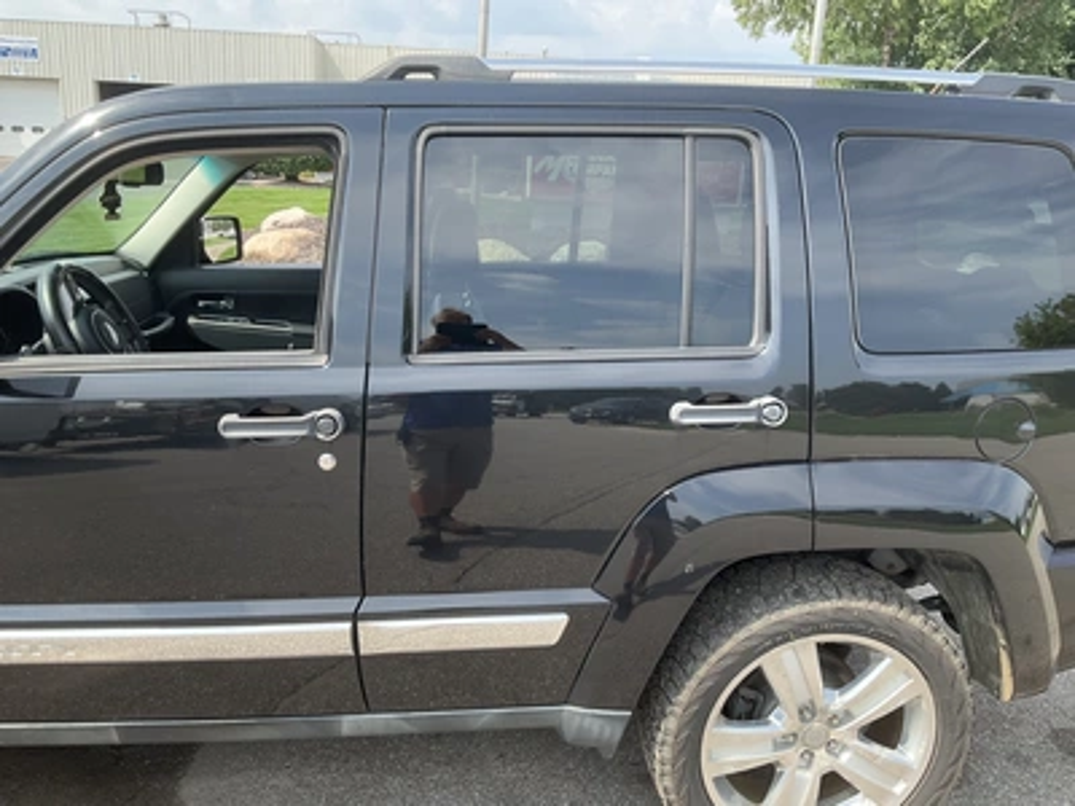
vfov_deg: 48.2
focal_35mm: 29
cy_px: 403
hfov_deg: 61.7
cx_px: 538
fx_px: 901
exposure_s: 1/412
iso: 25
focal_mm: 3
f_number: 1.8
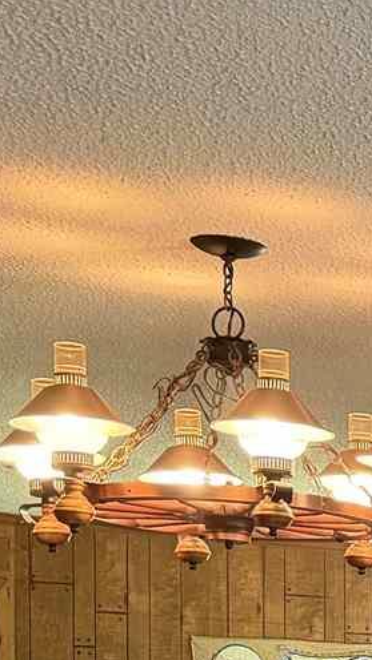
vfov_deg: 18.1
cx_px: 888
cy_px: 933
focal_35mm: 108
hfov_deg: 9.9
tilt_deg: -4.6
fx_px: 1894
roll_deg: -2.0
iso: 400
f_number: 1.78
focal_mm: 6.76
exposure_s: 1/60
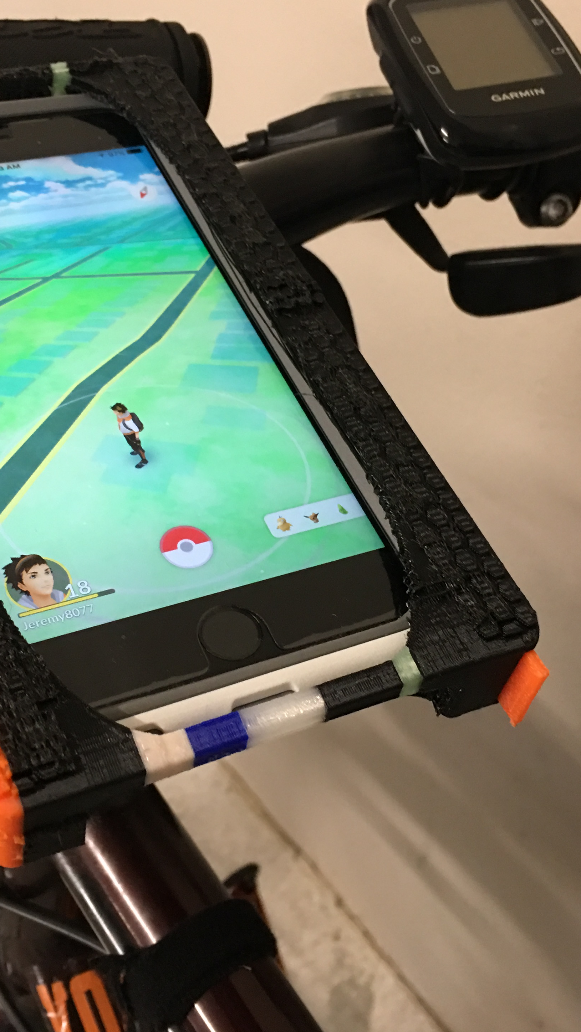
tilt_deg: -36.4
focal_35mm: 44
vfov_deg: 46.4
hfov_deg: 27.1
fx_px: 1205
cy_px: 518
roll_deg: +9.6
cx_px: 254
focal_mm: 4.15
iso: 80
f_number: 2.2
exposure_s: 1/10
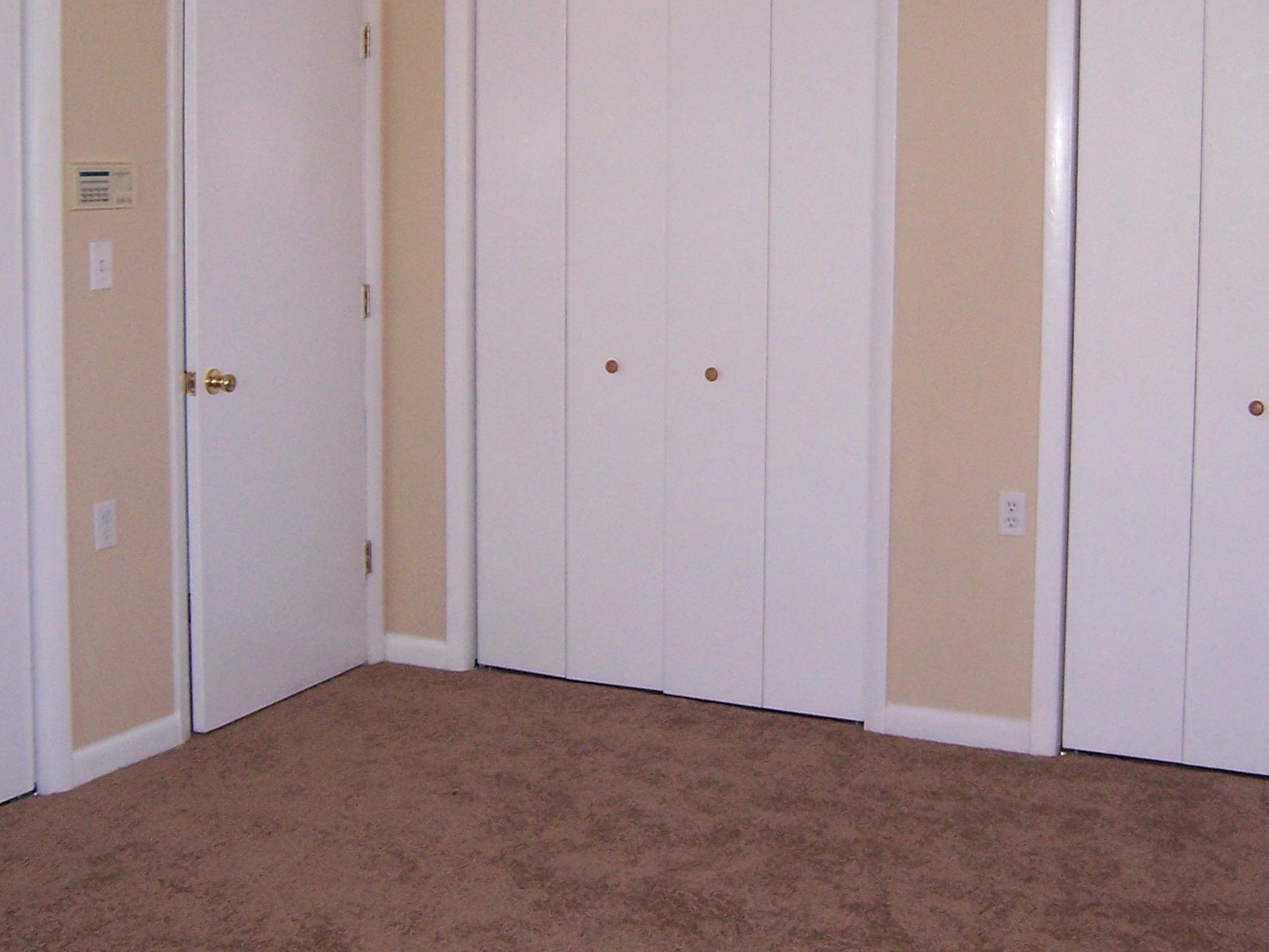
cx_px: 698
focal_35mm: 49
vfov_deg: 29.4
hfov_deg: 38.9
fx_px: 1796
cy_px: 287
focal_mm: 5.5
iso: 140
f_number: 2.8
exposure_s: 1/60
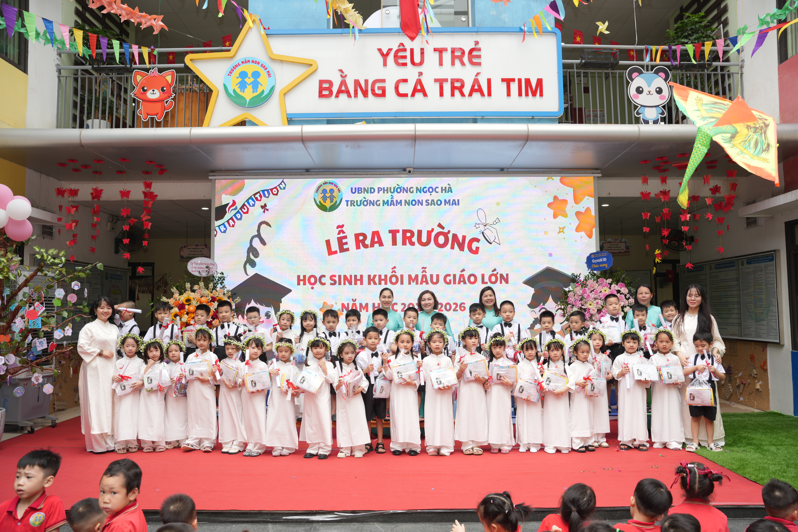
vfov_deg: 43.5
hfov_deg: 61.8
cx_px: 399
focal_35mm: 30
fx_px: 667
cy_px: 266
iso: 160
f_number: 4
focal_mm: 30.1
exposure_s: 1/200
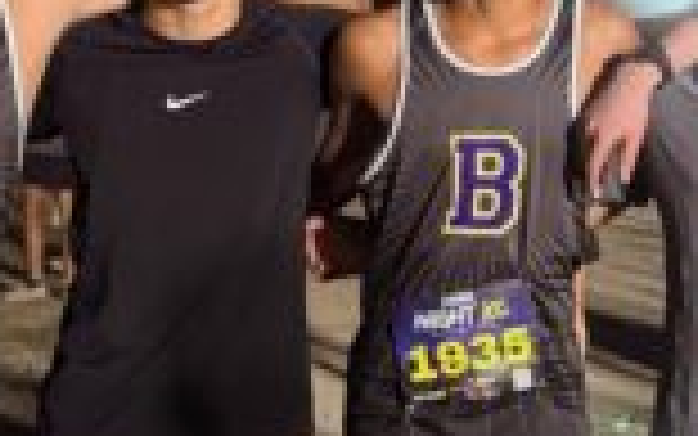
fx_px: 1998
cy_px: 198
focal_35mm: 105
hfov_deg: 19.4
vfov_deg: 12.5
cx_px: 635
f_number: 1.78
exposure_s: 1/60
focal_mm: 6.76
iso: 800
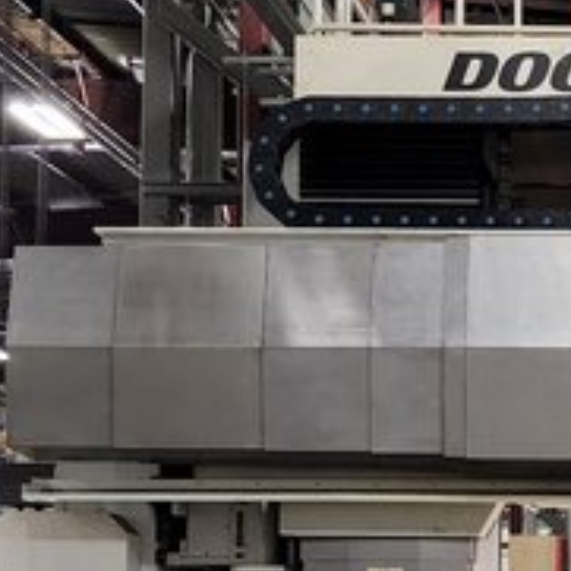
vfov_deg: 18.9
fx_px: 1680
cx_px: 694
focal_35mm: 90
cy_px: 546
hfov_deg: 18.3
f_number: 1.8
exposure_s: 1/120
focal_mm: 6.4
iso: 640
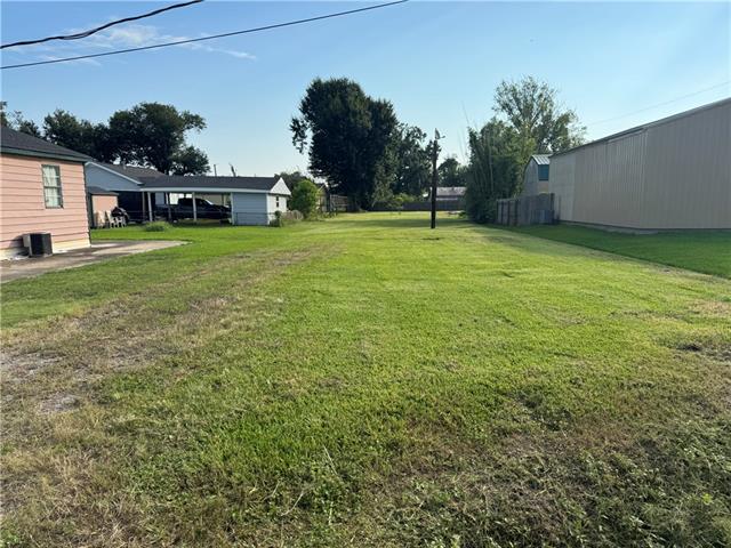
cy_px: 274
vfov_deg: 56.8
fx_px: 507
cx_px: 366
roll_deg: +0.5
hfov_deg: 71.6
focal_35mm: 24
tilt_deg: -8.3
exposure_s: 1/3802
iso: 80
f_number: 1.78
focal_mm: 6.76
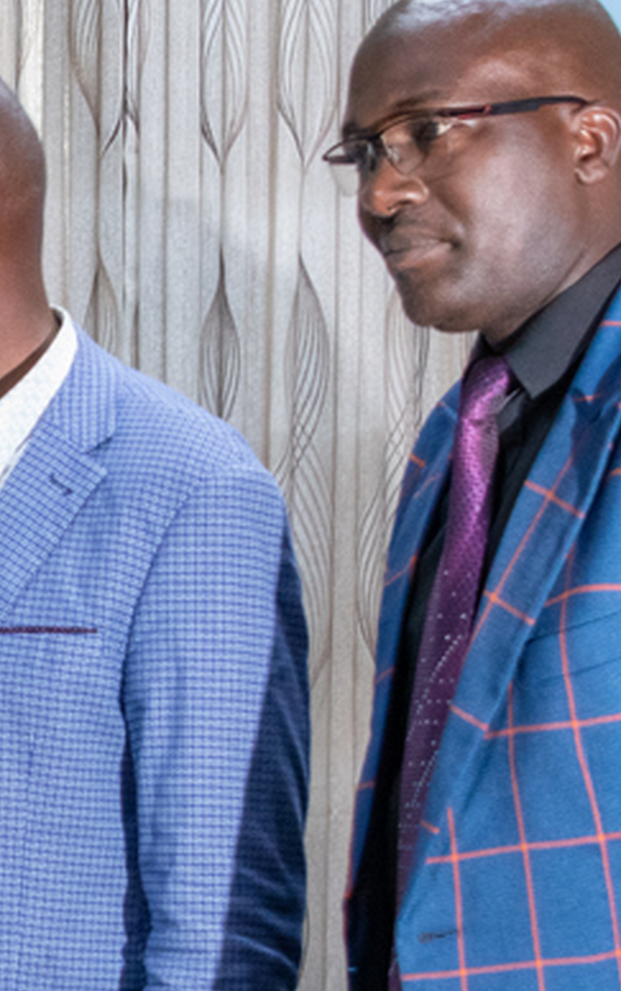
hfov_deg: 7.8
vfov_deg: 12.8
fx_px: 4434
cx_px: -444
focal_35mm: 164
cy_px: 543
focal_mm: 40
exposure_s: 1/40
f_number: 6.3
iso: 2500
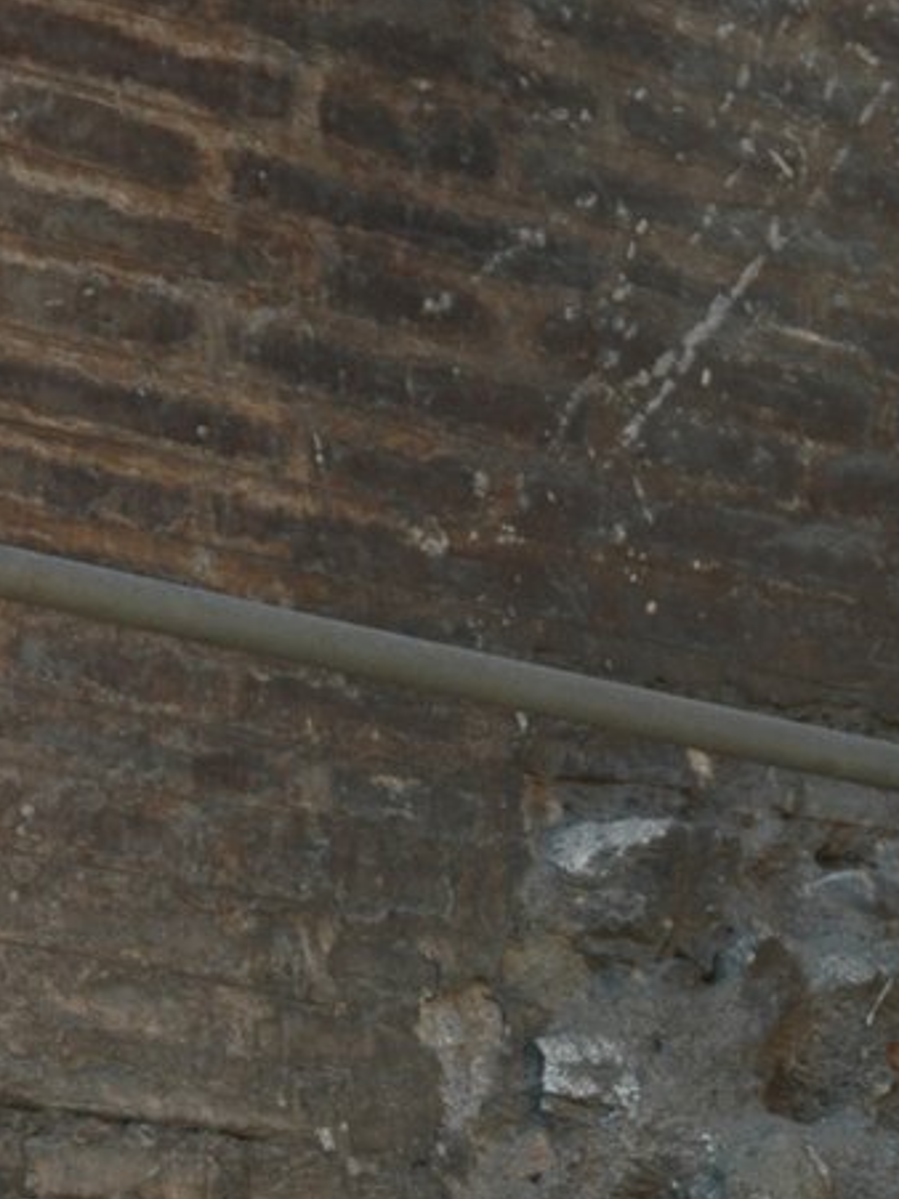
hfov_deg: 5.3
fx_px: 9666
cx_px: 1237
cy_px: 1937
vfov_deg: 7.0
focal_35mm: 279
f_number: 6.3
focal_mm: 58
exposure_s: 1/160
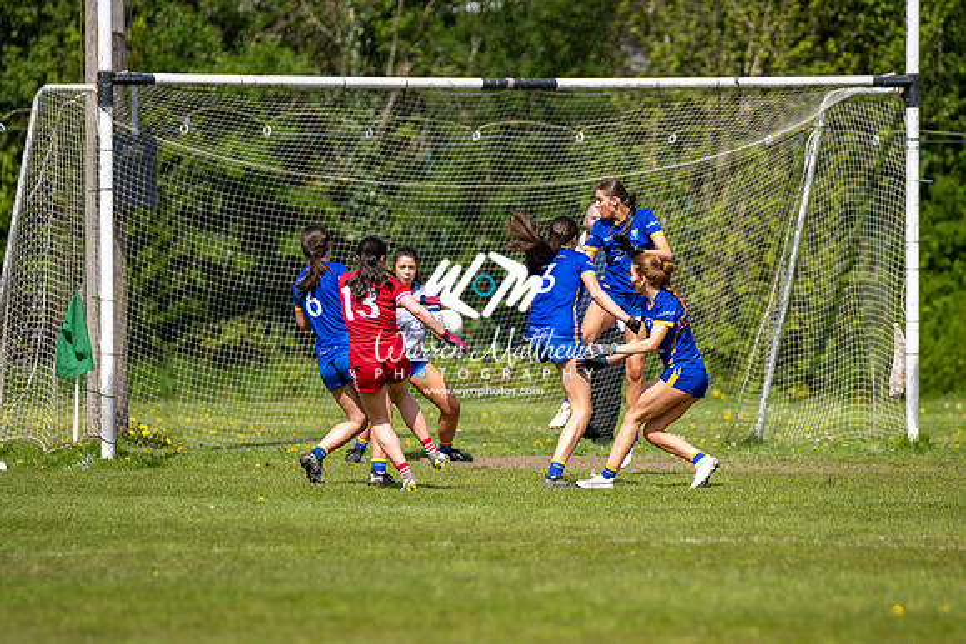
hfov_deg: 4.4
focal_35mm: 468
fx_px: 12566
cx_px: 465
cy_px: 434
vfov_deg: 2.9
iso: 180
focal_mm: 300
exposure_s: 1/6400
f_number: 2.8
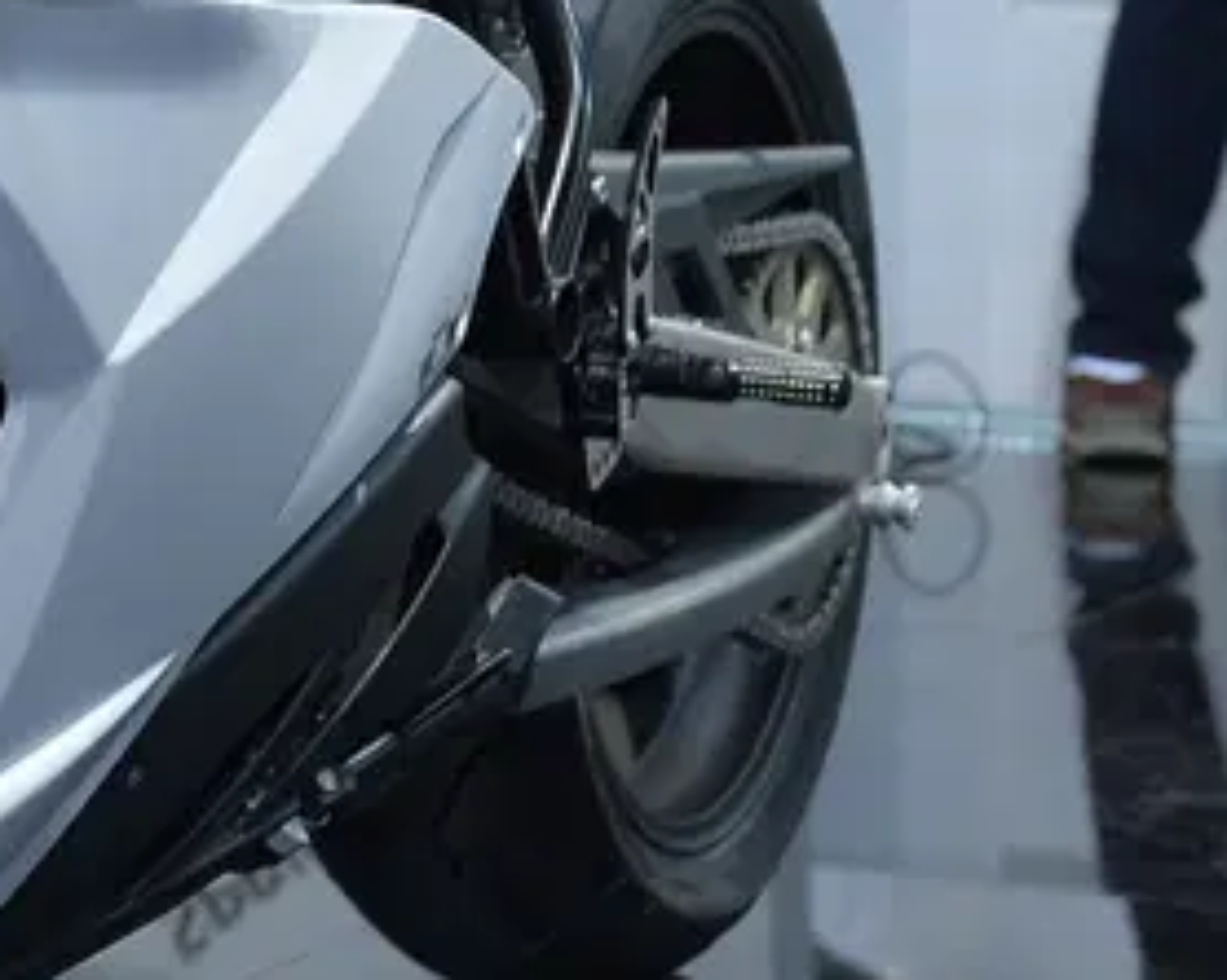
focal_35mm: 182
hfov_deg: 10.3
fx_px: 6605
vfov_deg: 8.4
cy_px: -11
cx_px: -611
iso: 1000
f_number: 4.5
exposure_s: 1/100
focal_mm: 45
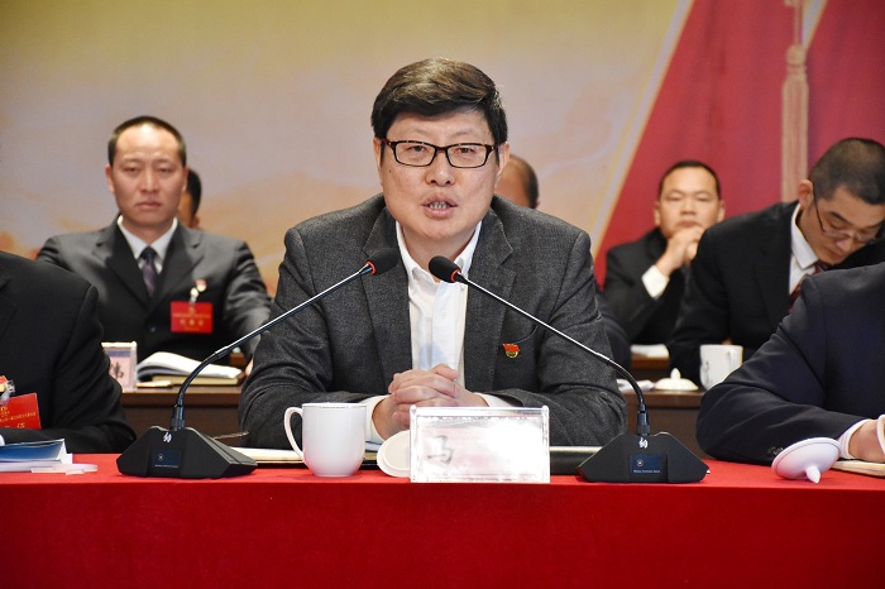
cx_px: 442
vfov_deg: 10.2
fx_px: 3317
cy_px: 294
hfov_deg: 15.2
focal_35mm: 135
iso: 3200
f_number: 5.3
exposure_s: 1/160
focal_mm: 90
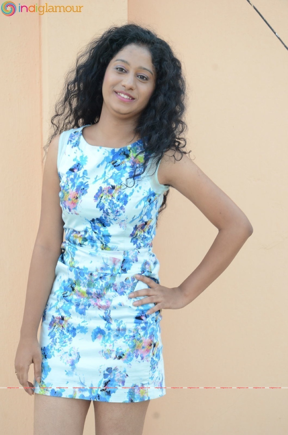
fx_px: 1121
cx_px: 144
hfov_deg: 14.6
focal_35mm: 93
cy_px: 218
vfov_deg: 22.0
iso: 500
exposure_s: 1/125
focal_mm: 62
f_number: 6.3
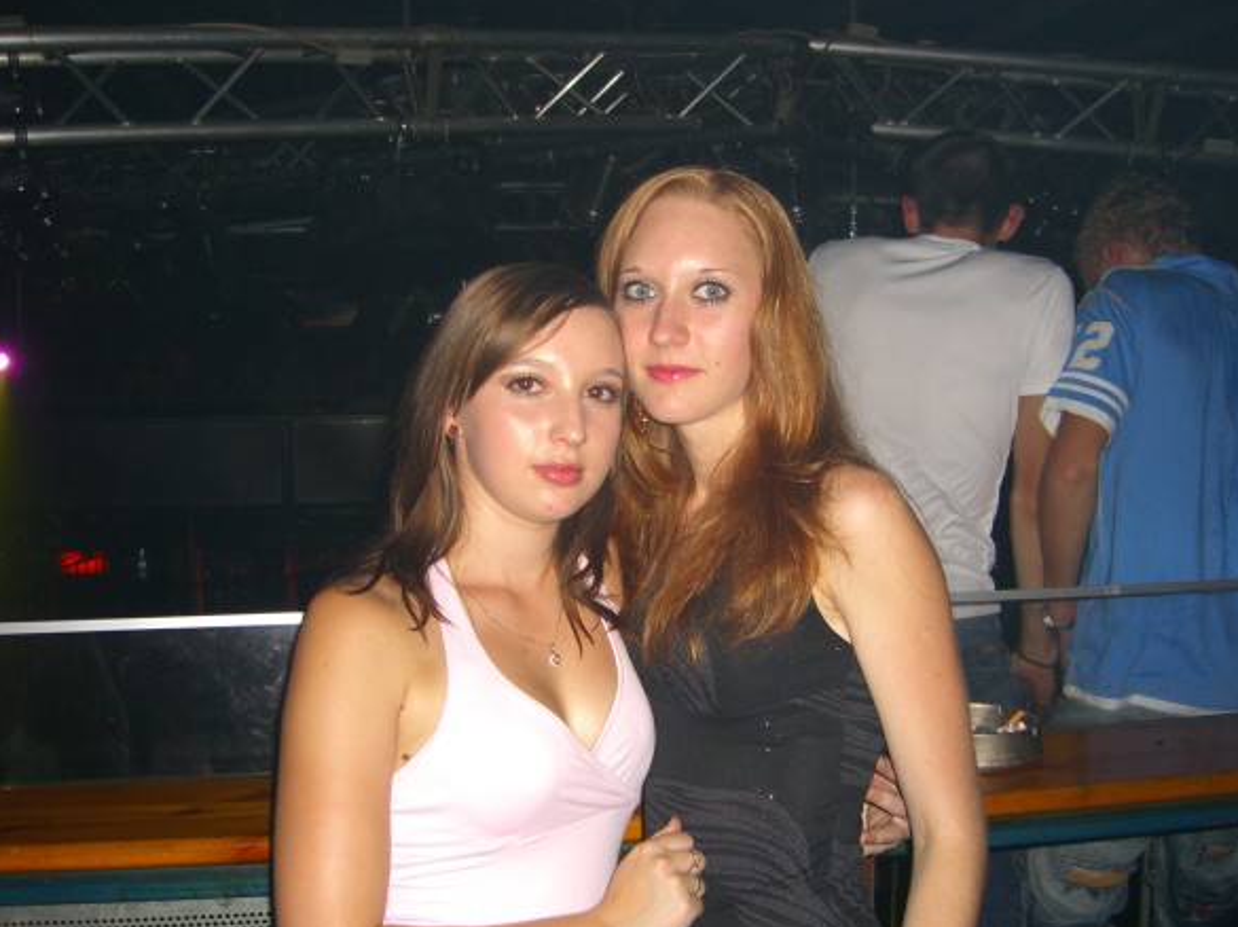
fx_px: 1394
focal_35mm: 39
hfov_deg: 47.9
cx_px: 629
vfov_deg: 36.8
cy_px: 466
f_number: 2.8
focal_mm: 7.9
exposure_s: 1/60
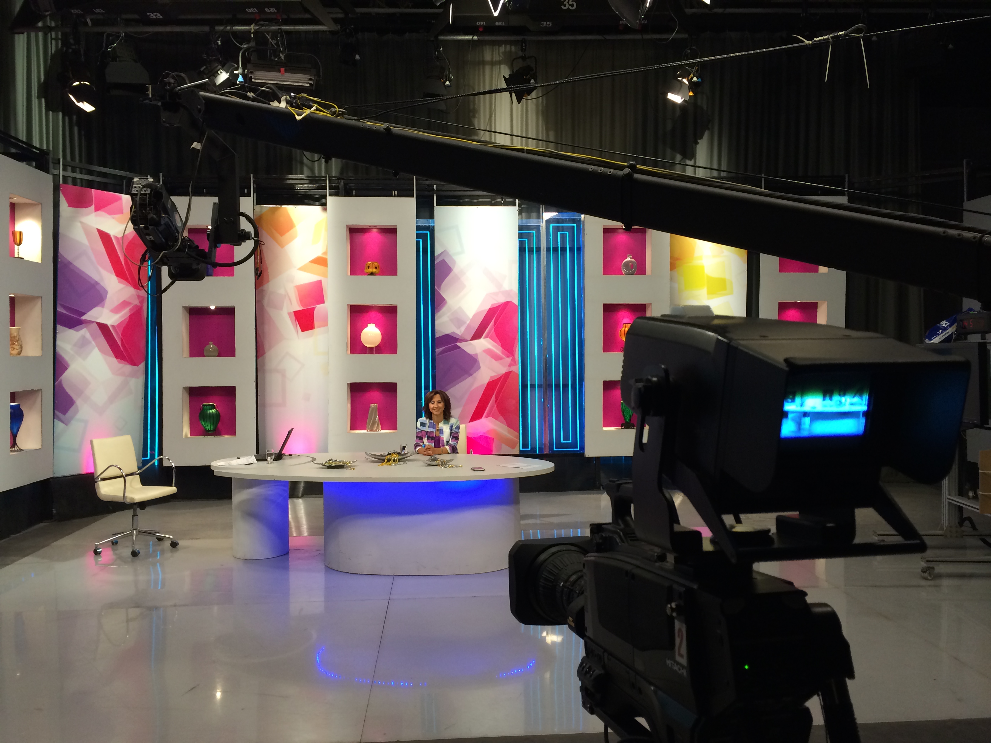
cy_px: 372
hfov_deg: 60.0
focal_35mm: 30
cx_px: 496
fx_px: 859
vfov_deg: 46.8
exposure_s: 1/33
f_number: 2.2
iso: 80
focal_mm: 4.12
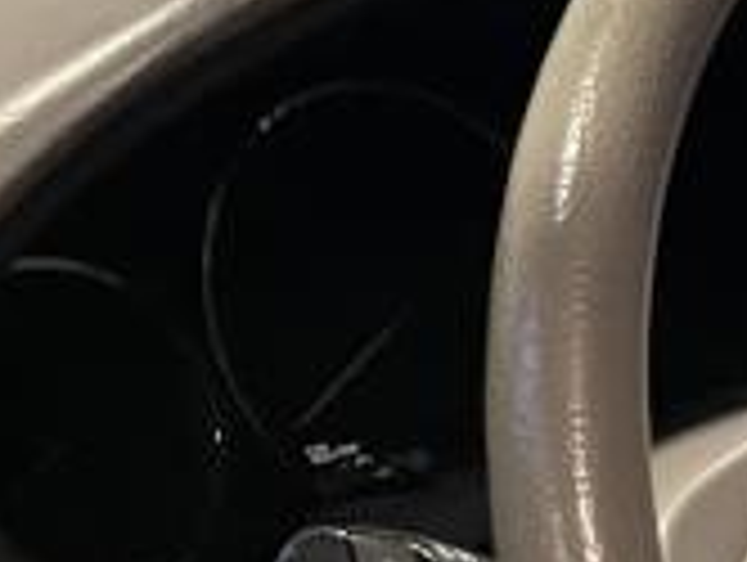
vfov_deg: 11.8
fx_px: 2701
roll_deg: -1.8
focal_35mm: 125
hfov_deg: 15.3
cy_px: 526
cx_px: 850
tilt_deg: -23.0
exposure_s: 1/30
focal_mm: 5.1
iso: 640
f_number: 1.6
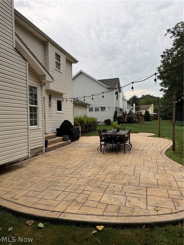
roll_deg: +2.7
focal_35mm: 24
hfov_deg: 56.8
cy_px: 122
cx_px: 92
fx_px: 170
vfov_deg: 71.6
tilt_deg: -0.5
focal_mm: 6.76
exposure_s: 1/849
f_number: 1.78
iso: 80
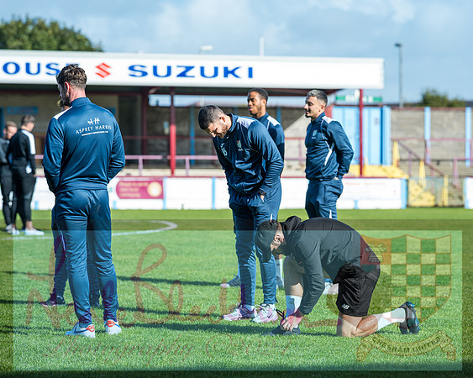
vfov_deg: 10.2
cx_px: 284
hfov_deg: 12.7
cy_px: 189
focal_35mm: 152
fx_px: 2128
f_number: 4
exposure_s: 1/500
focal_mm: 135
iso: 50
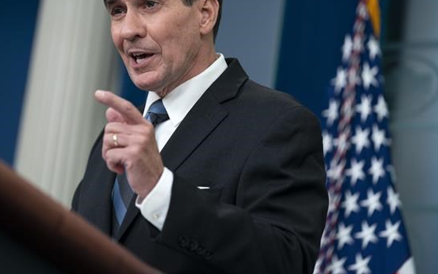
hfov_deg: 11.3
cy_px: 100
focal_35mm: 186
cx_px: 196
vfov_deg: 7.1
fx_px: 2220
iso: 1000
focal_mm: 152
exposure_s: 1/320
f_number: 3.2
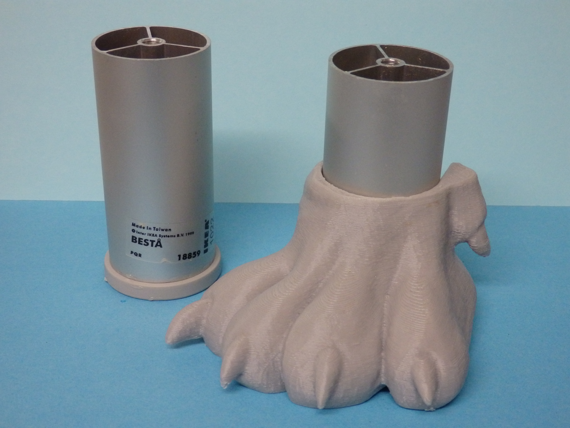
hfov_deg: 38.9
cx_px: 285
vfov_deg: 29.7
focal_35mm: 49
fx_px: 807
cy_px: 214
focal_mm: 8.9
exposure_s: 1/80
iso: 800
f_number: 4
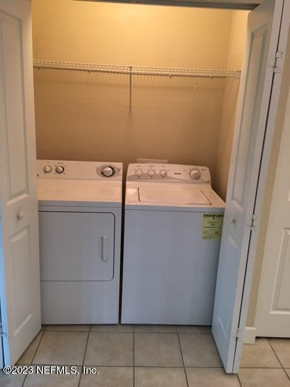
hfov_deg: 48.2
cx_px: 145
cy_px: 194
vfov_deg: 61.7
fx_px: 324
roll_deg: -2.7
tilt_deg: -14.1
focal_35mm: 29
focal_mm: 4.15
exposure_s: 1/30
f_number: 2.2
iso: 160
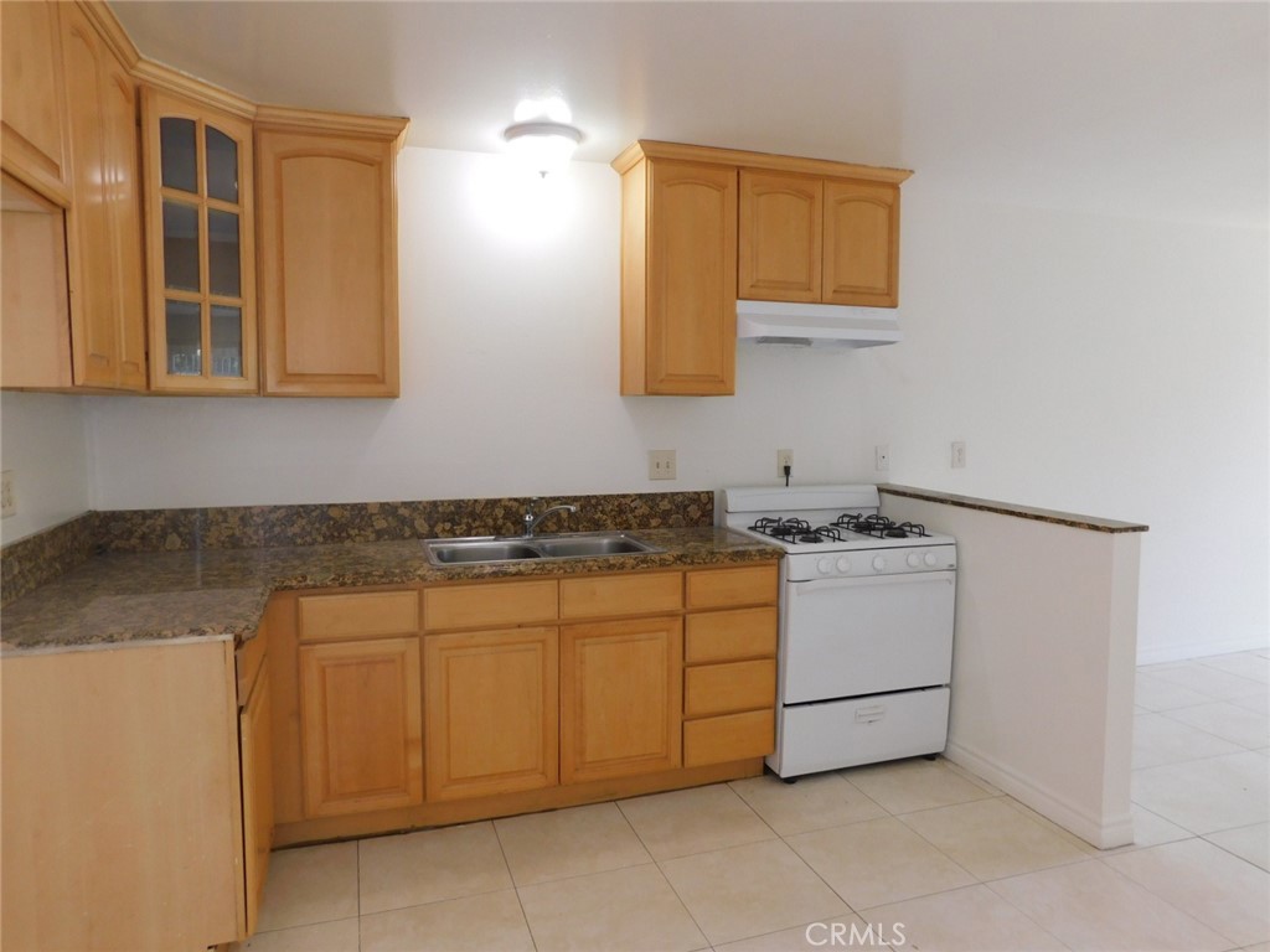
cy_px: 476
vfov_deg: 58.9
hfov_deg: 73.9
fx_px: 844
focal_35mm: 23
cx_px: 635
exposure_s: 1/30
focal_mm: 4
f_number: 3
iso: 140
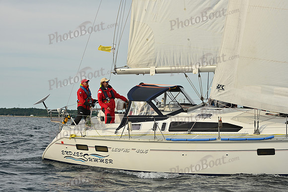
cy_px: 96
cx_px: 144
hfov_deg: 21.5
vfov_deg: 14.4
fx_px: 760
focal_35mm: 95
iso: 320
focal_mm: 95
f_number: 9
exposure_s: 1/1000
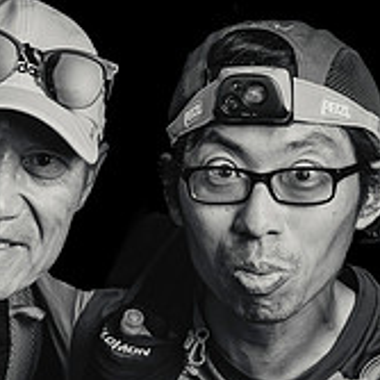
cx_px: 34
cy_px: 324
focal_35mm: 207
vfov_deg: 8.4
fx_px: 2571
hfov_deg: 8.4
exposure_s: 1/200
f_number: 5.6
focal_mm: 70
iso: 100
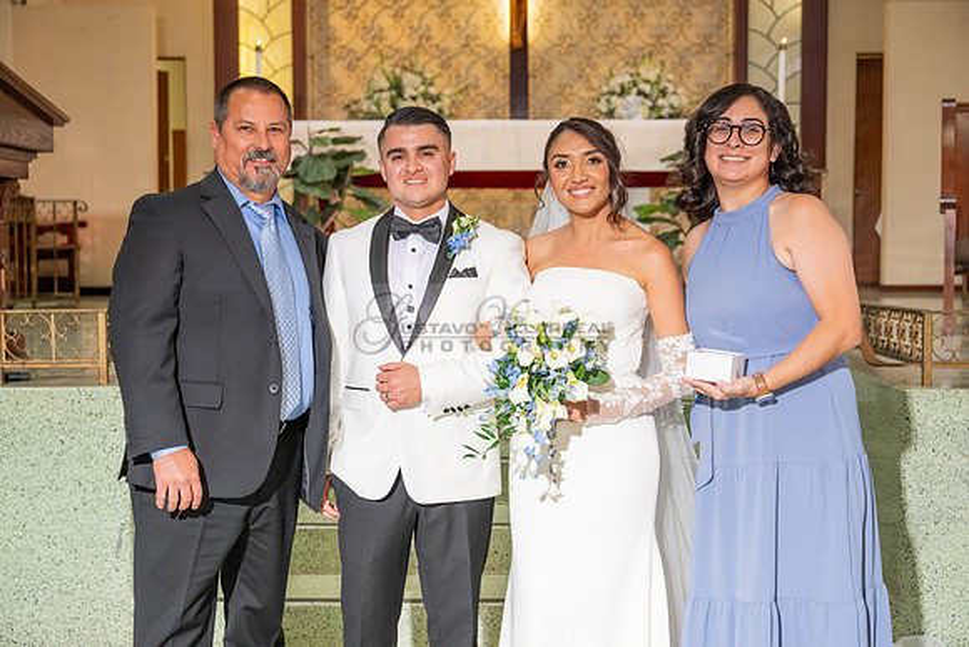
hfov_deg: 39.6
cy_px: 324
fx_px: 1346
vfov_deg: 27.0
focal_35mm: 50
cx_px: 484
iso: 800
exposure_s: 1/200
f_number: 4
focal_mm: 50
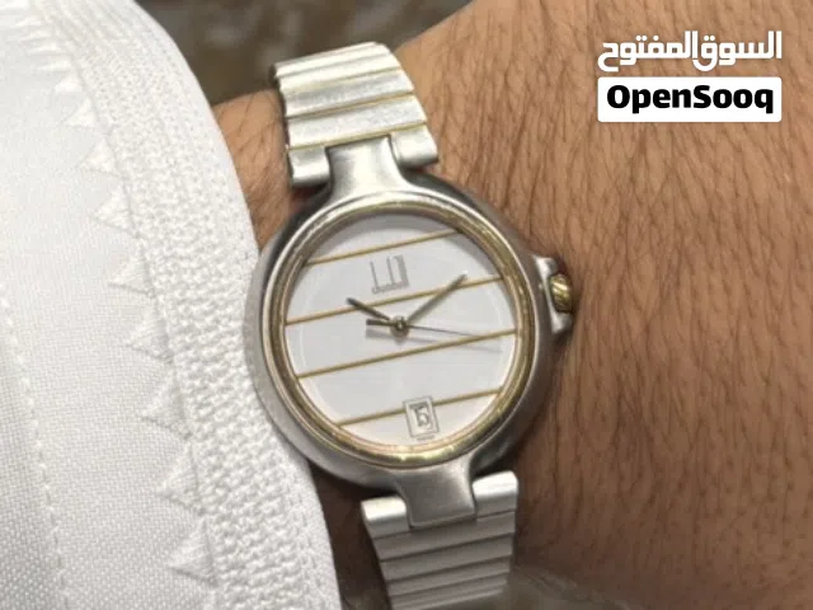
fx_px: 564
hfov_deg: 71.6
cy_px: 305
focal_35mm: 24
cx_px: 406
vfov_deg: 56.8
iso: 125
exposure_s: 1/121
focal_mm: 6.76
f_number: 1.78
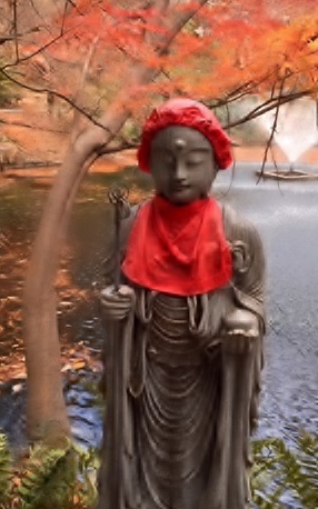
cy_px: 248
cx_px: 188
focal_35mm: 43
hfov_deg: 29.8
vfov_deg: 46.2
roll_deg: -1.4
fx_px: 597
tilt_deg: -13.0
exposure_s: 1/120
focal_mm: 4.15
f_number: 2.2
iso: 40
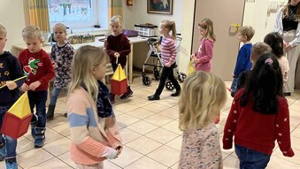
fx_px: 286
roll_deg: -1.6
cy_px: 90
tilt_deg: -18.5
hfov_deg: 55.3
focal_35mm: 36
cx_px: 152
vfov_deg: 32.9
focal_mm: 3.99
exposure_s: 1/50
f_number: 1.8
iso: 160
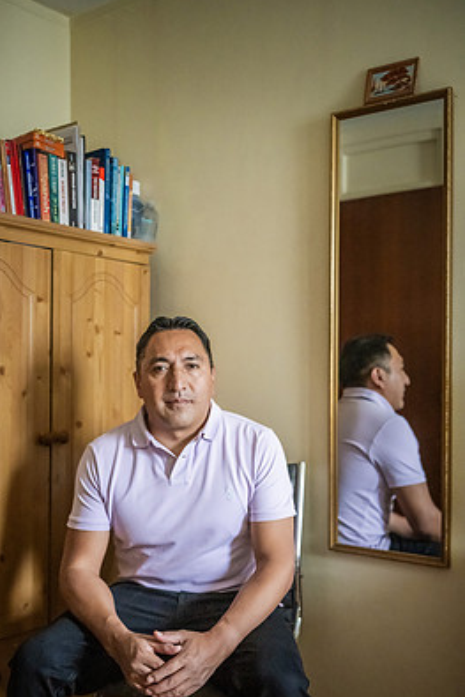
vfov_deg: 48.3
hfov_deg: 33.4
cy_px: 391
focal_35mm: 40
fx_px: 774
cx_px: 202
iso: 11400
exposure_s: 1/2000
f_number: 2
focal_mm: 35
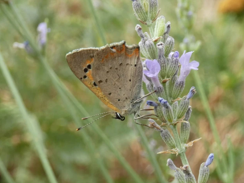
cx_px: 120
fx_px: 331
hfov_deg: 40.4
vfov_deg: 30.9
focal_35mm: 47
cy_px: 92
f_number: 3.8
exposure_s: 1/80
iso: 125
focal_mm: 8.2
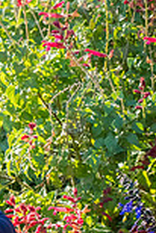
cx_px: -189
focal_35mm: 347
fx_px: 2250
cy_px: 182
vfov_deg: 5.9
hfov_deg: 3.9
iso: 800
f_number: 8
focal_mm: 92
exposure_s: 1/320
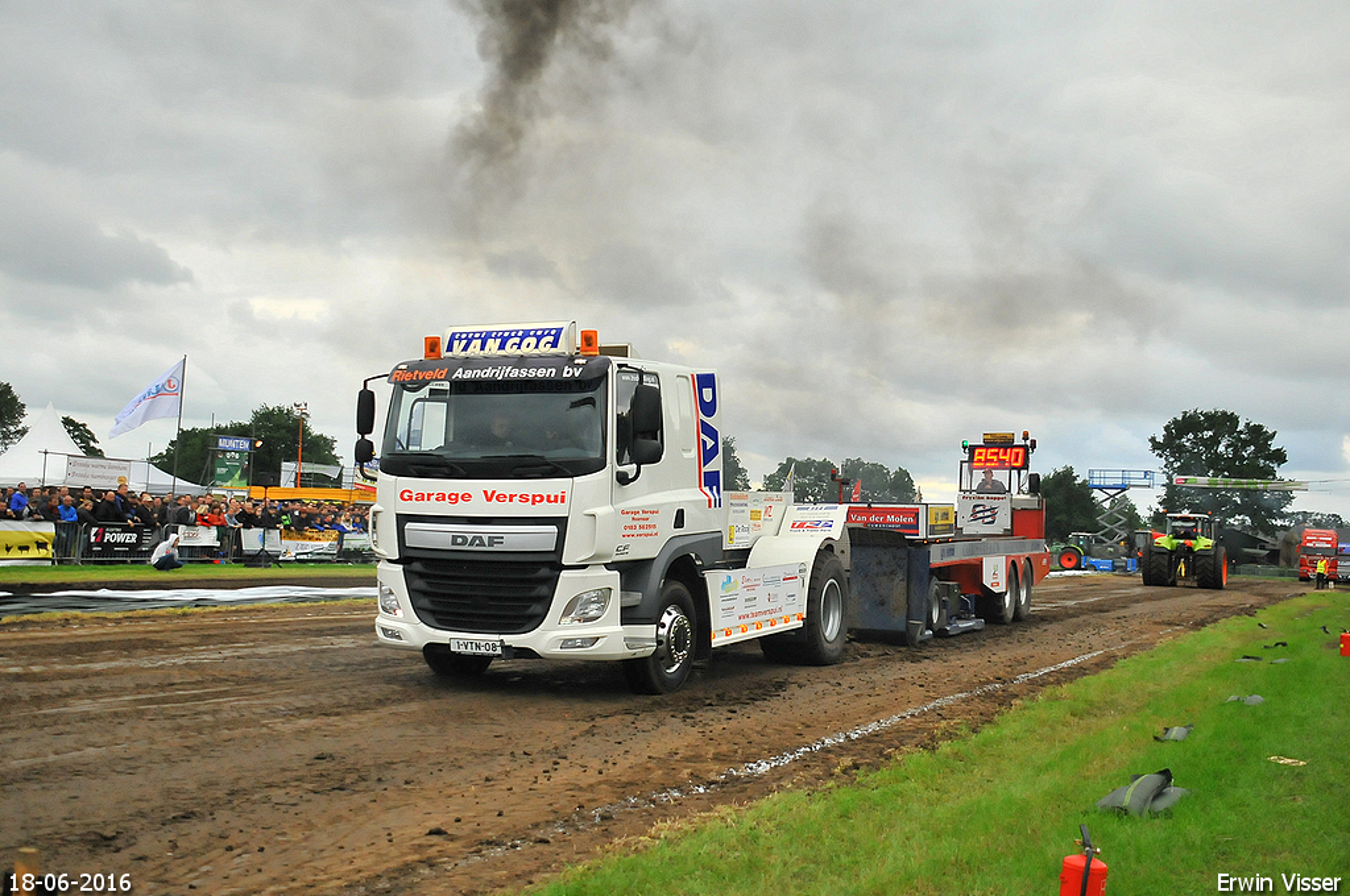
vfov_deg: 34.1
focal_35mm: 39
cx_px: 675
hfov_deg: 49.6
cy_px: 448
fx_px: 1461
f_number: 4
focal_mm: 26
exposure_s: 1/1000
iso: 1000
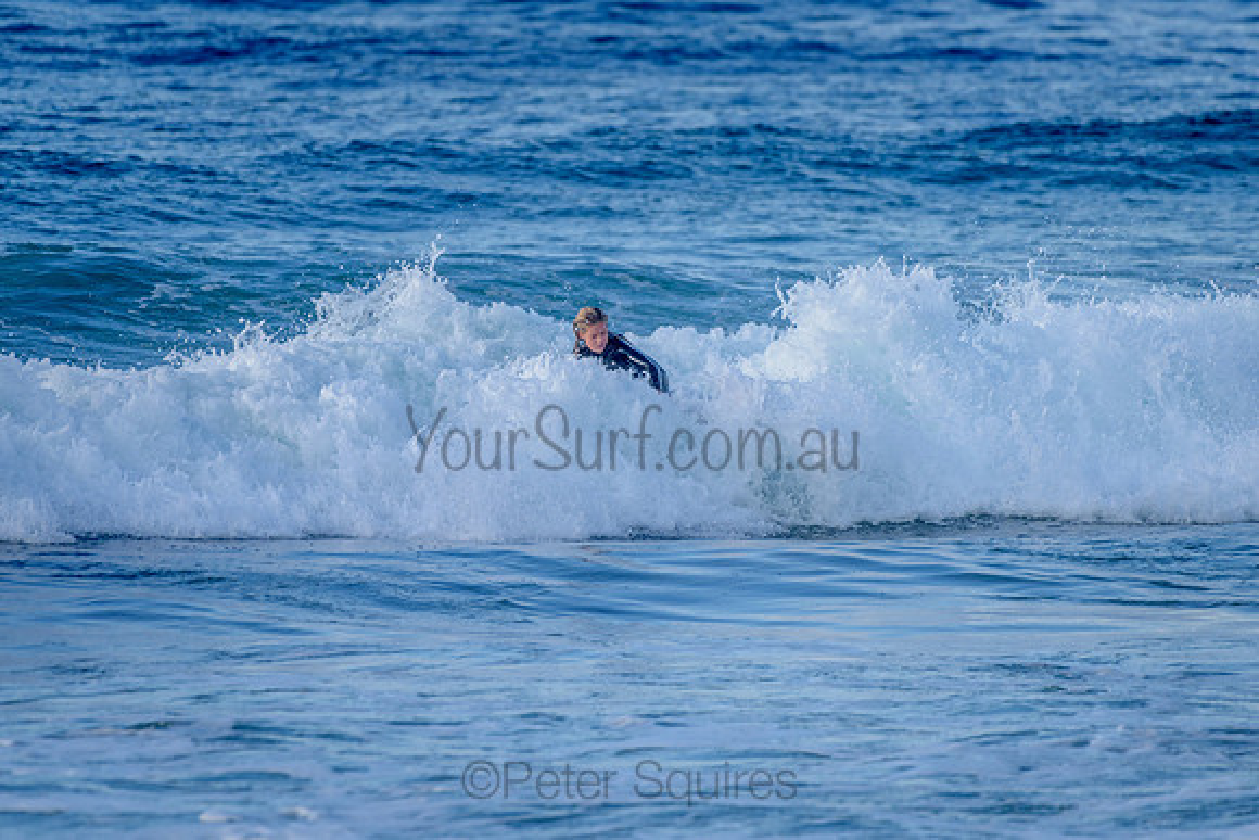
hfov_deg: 3.4
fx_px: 21440
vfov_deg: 2.2
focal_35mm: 613
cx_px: 556
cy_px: 351
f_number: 5.6
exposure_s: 1/1250
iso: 280
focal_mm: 500
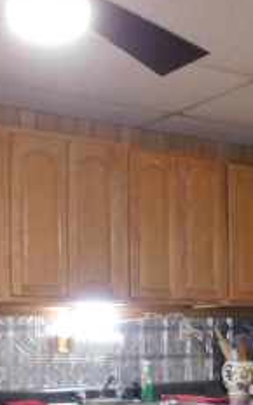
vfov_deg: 28.4
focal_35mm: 70
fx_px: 772
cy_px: 356
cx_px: 81
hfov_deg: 18.5
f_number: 3
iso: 400
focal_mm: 4
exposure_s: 1/13
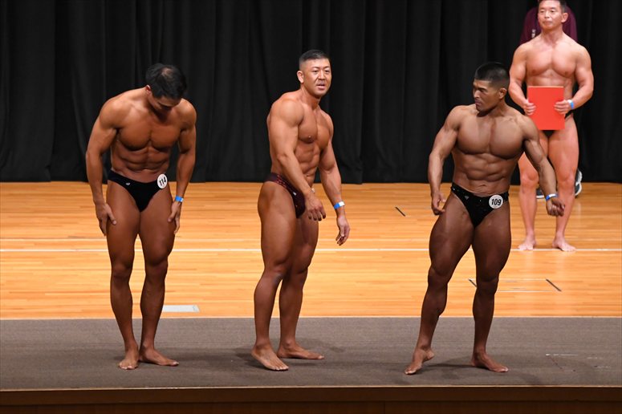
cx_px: 311
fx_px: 3488
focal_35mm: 202
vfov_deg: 6.8
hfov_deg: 10.2
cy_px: 207
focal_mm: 135
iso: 5000
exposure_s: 1/400
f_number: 5.6
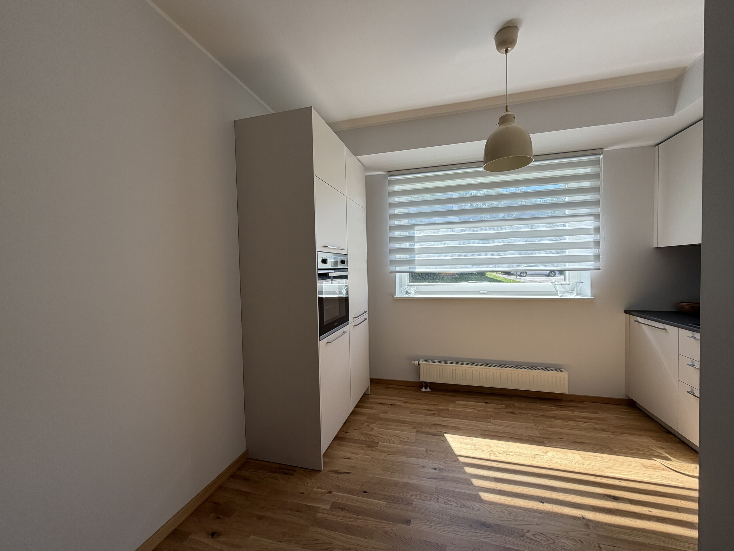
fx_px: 297
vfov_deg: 85.7
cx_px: 367
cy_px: 276
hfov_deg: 102.1
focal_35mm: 14
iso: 40
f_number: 2.2
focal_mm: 2.22
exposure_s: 1/239
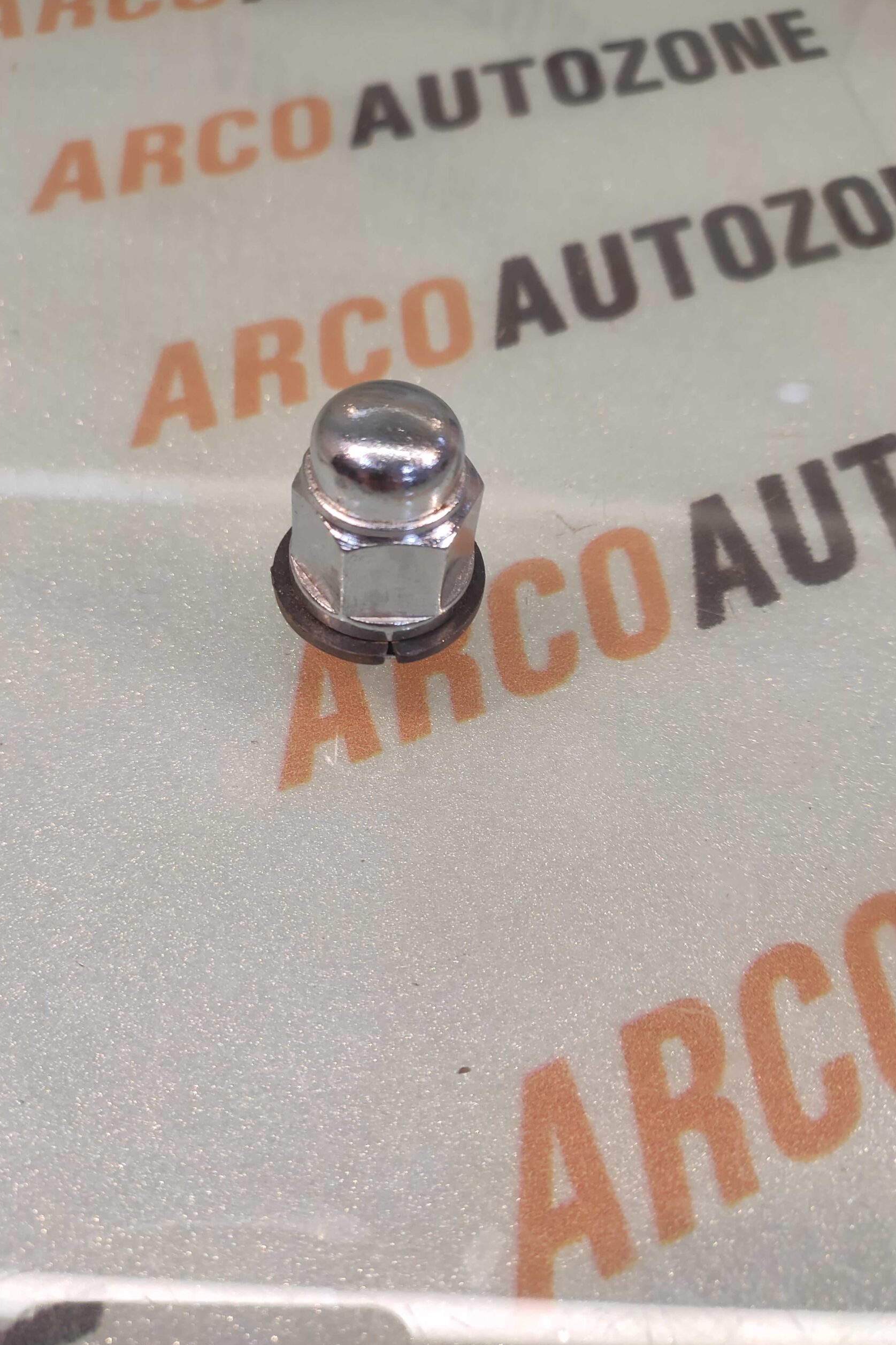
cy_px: 666
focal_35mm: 18
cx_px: 401
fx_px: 672
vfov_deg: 90.0
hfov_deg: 67.2
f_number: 1.79
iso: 115
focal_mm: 4.74
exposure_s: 1/33
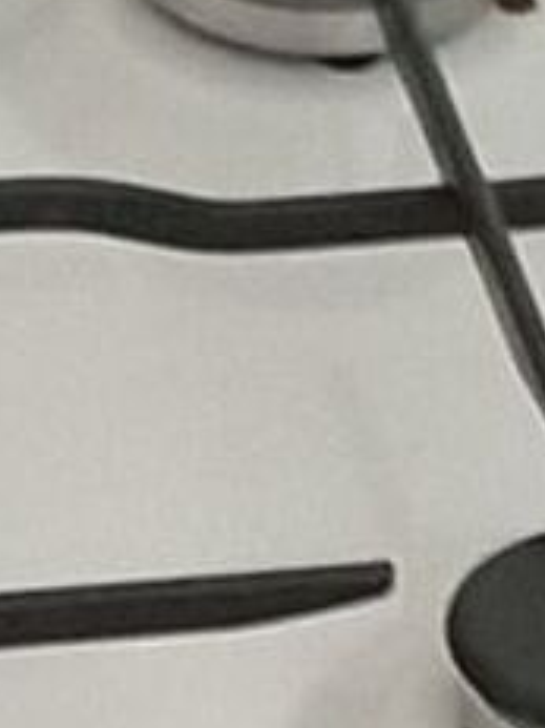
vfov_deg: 6.3
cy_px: 843
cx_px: -214
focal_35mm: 312
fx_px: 6556
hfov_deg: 4.7
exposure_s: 1/20
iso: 751
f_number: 1.8
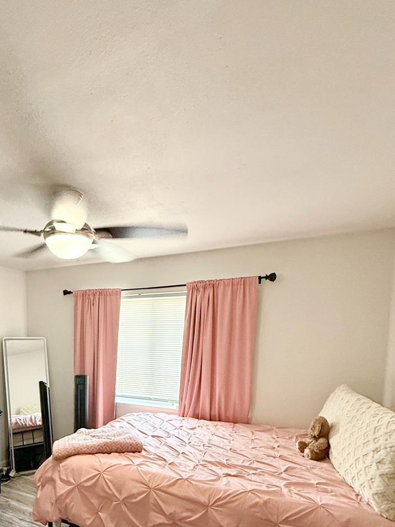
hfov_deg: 58.2
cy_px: 376
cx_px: 103
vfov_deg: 72.6
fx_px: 335
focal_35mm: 22
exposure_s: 1/60
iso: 500
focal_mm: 2.22
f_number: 2.2
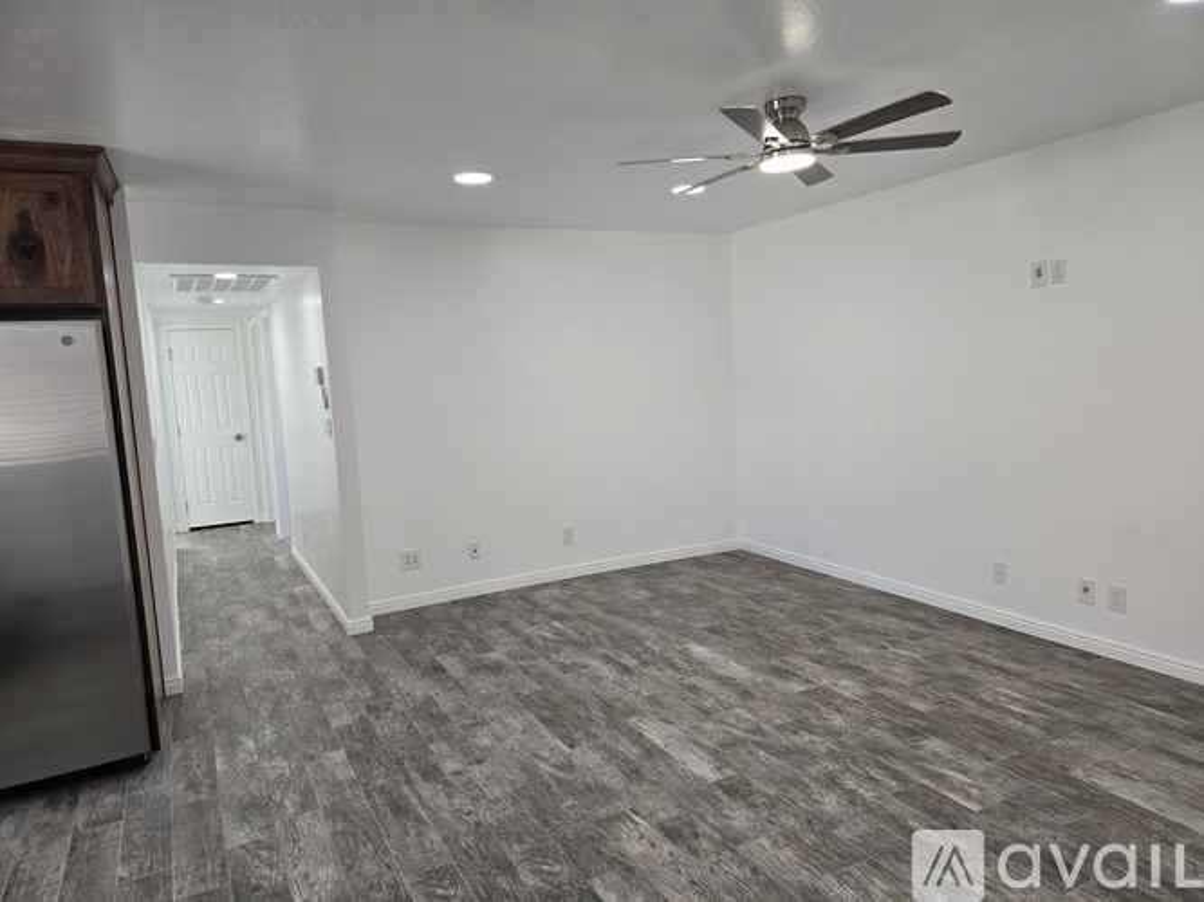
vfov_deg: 58.9
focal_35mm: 23
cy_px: 451
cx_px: 602
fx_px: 800
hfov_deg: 73.9
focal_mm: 6.3
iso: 125
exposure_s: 1/120
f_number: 1.7
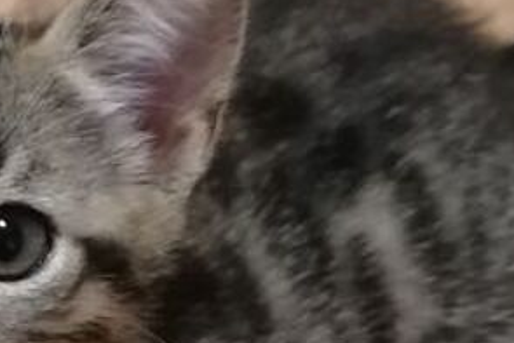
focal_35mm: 127
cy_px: 398
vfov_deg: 10.6
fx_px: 1814
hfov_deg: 15.5
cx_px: -105
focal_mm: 4.75
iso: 1250
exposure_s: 1/16.7
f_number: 1.8
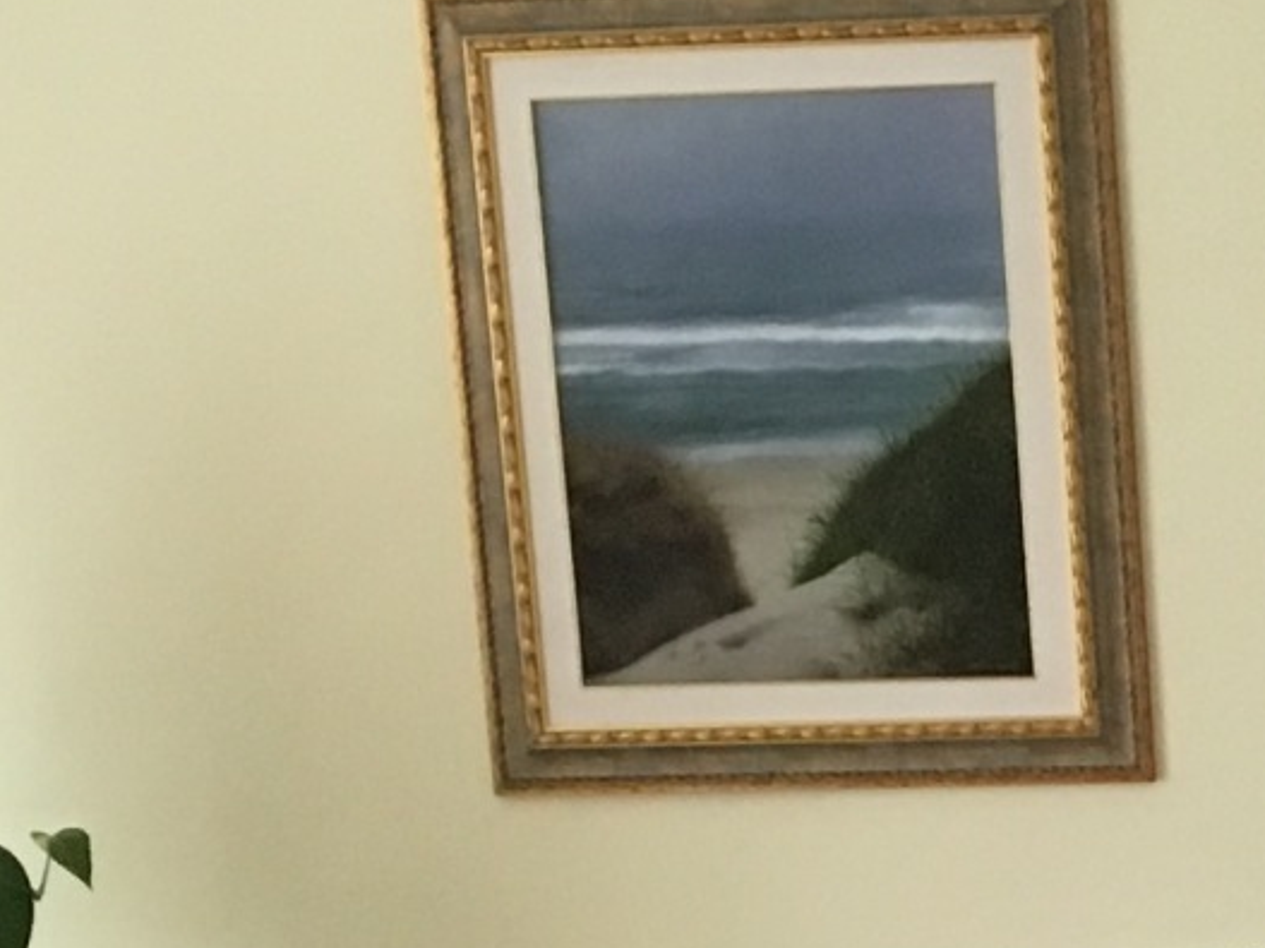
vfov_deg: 10.0
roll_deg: +1.6
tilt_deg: -13.5
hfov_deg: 13.4
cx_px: 1723
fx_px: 5152
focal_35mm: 141
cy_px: 1613
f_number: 2.2
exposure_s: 1/25
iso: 200
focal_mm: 4.15
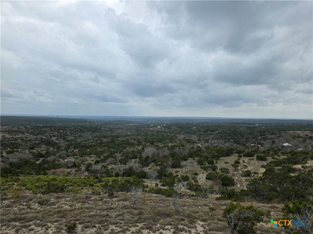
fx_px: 208
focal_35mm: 23
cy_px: 117
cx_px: 156
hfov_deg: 73.9
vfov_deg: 58.9
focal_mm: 6.3
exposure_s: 1/4539
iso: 80
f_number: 1.7
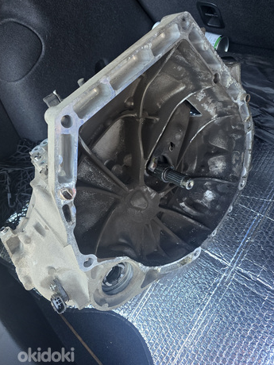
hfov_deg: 54.9
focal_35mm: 25
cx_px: 144
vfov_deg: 69.4
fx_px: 264
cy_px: 184
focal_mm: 6.3
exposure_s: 1/100
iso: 320
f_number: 1.7
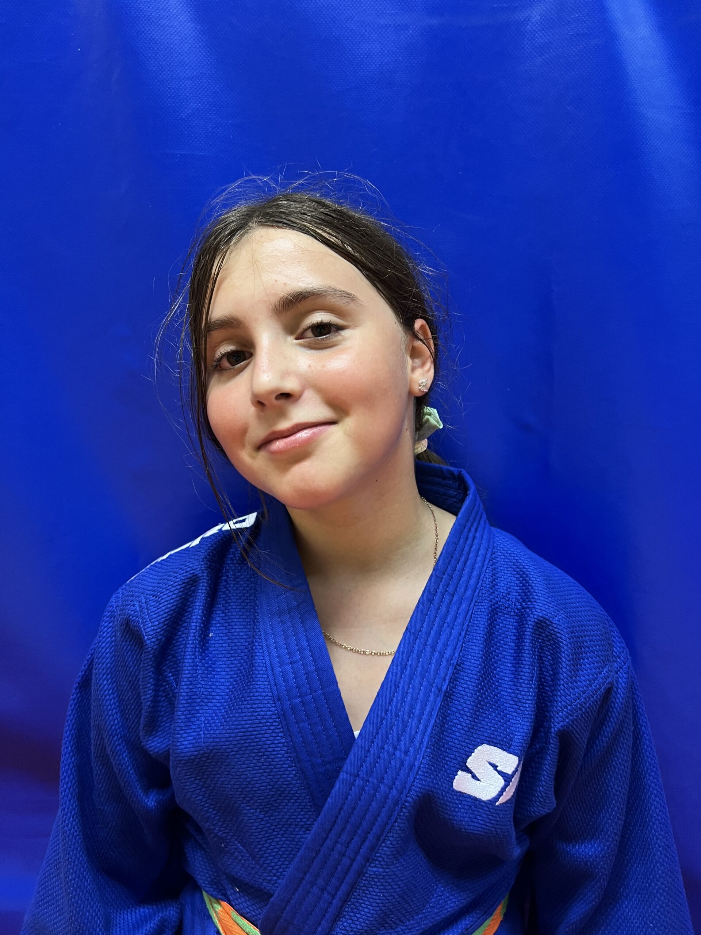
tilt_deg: -13.2
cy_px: 468
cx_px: 350
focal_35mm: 26
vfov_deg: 67.3
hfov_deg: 53.1
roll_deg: +0.5
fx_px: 702
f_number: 1.5
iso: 125
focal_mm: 5.7
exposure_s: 1/50
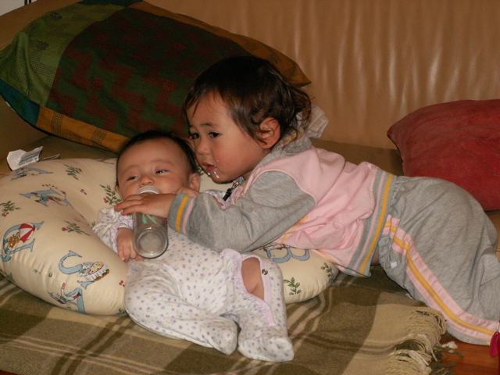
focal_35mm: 111
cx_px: 250
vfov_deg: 13.3
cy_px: 188
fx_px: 1603
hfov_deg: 17.7
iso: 160
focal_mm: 18.19
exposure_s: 1/40
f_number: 3.5
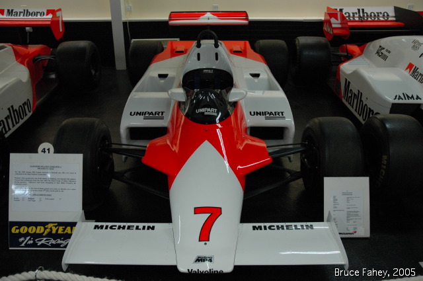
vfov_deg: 39.9
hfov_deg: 57.3
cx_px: 212
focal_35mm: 33
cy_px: 140
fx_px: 387
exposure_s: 1/125
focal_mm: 22
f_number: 3.8
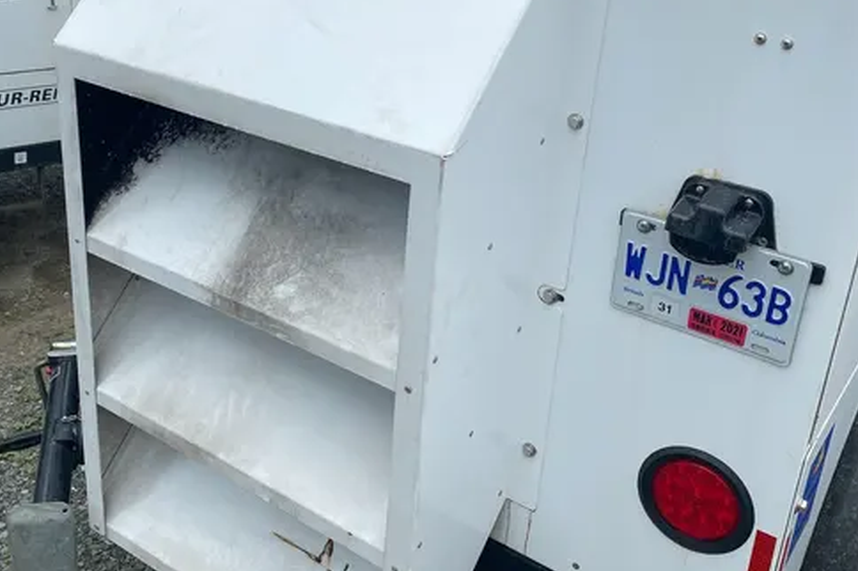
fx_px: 976
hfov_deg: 47.3
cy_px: 208
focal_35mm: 41
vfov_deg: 32.4
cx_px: 374
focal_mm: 4.25
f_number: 1.8
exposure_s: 1/1961
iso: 32
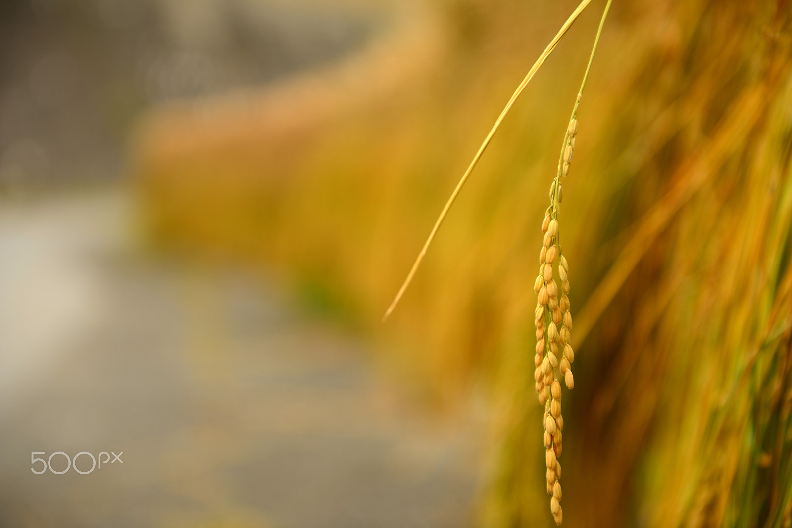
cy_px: 264
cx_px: 396
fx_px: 1540
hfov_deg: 28.8
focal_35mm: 70
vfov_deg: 19.5
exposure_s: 1/80
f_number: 2.8
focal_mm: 70
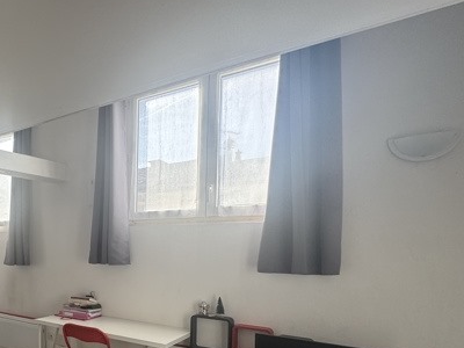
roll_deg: -0.4
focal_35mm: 28
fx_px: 375
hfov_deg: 52.7
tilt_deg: -1.2
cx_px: 19
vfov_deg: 48.0
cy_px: 258
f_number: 2.2
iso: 40
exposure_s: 1/142
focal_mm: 2.22
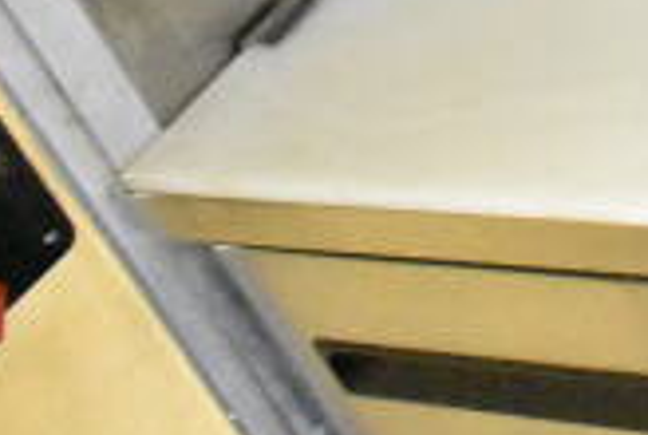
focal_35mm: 117
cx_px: 1181
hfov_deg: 15.1
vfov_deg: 11.1
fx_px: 2107
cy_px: -295
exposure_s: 1/25
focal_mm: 21
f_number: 3.8
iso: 25600
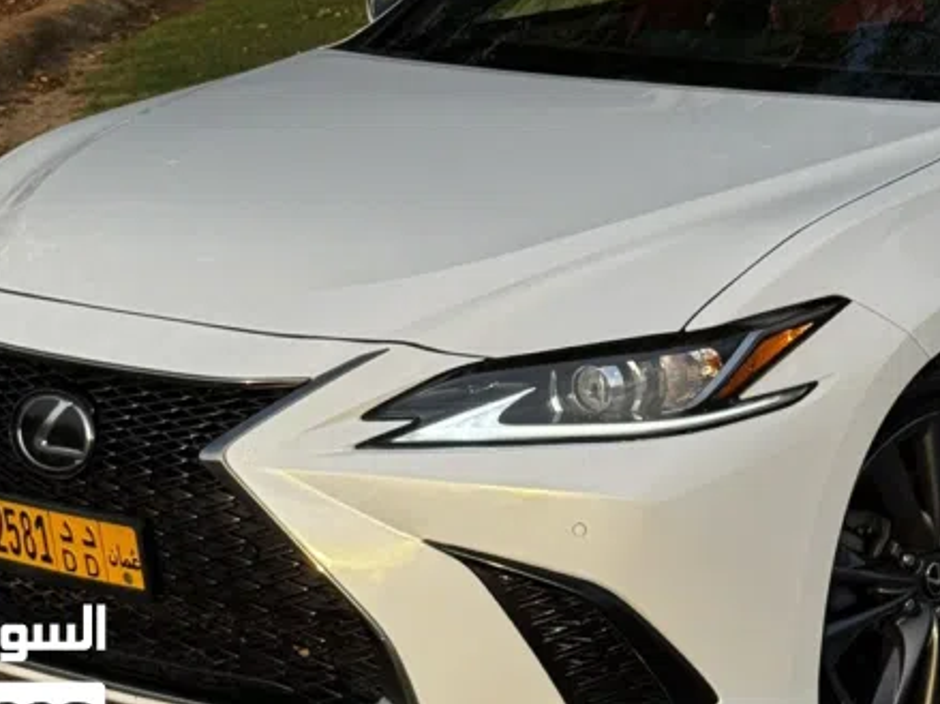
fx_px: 1466
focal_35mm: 54
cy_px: 295
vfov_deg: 27.0
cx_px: 428
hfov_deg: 35.5
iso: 64
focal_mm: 6.76
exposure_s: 1/2415
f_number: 1.78
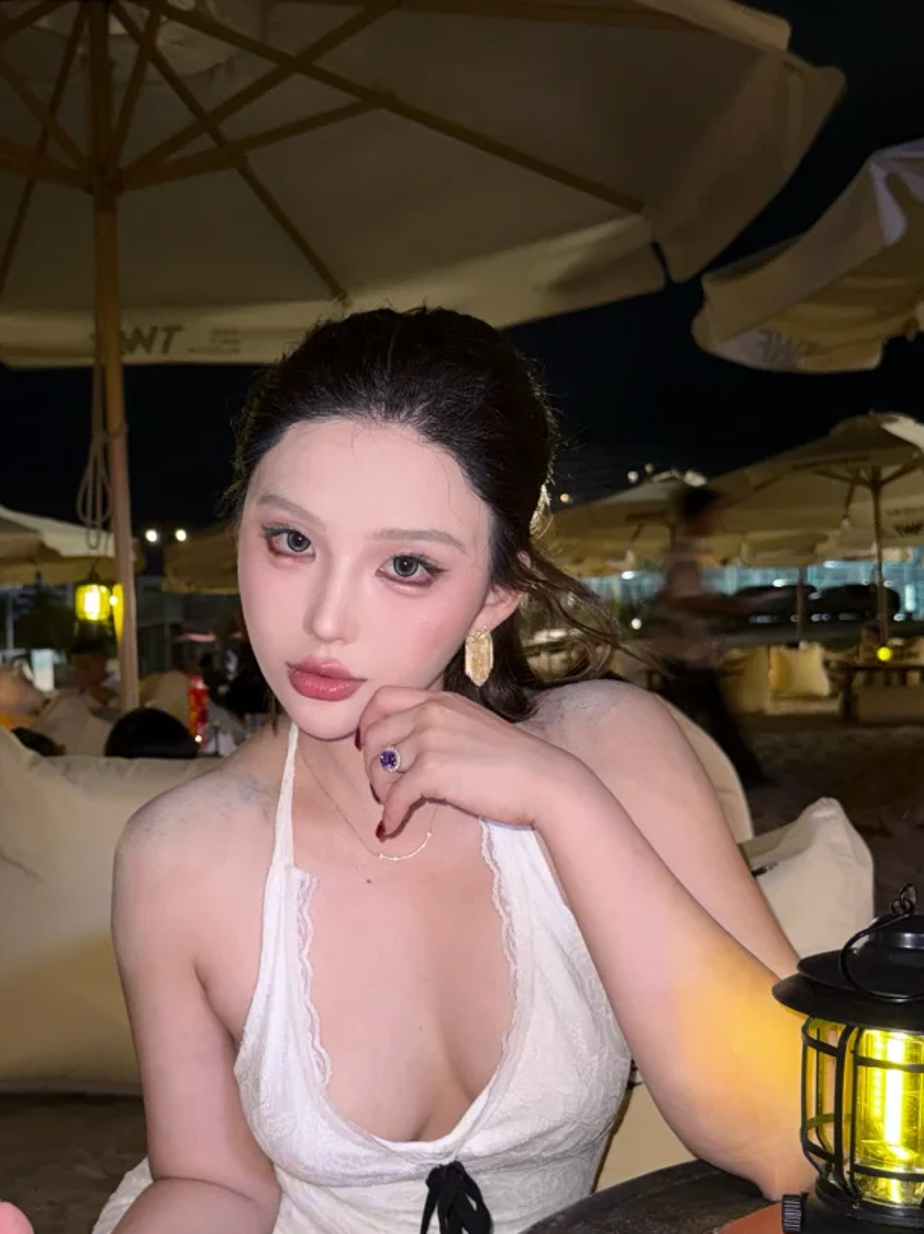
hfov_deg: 31.3
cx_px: 326
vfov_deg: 41.2
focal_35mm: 46
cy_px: 696
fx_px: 1638
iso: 125
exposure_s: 1/60
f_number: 1.5
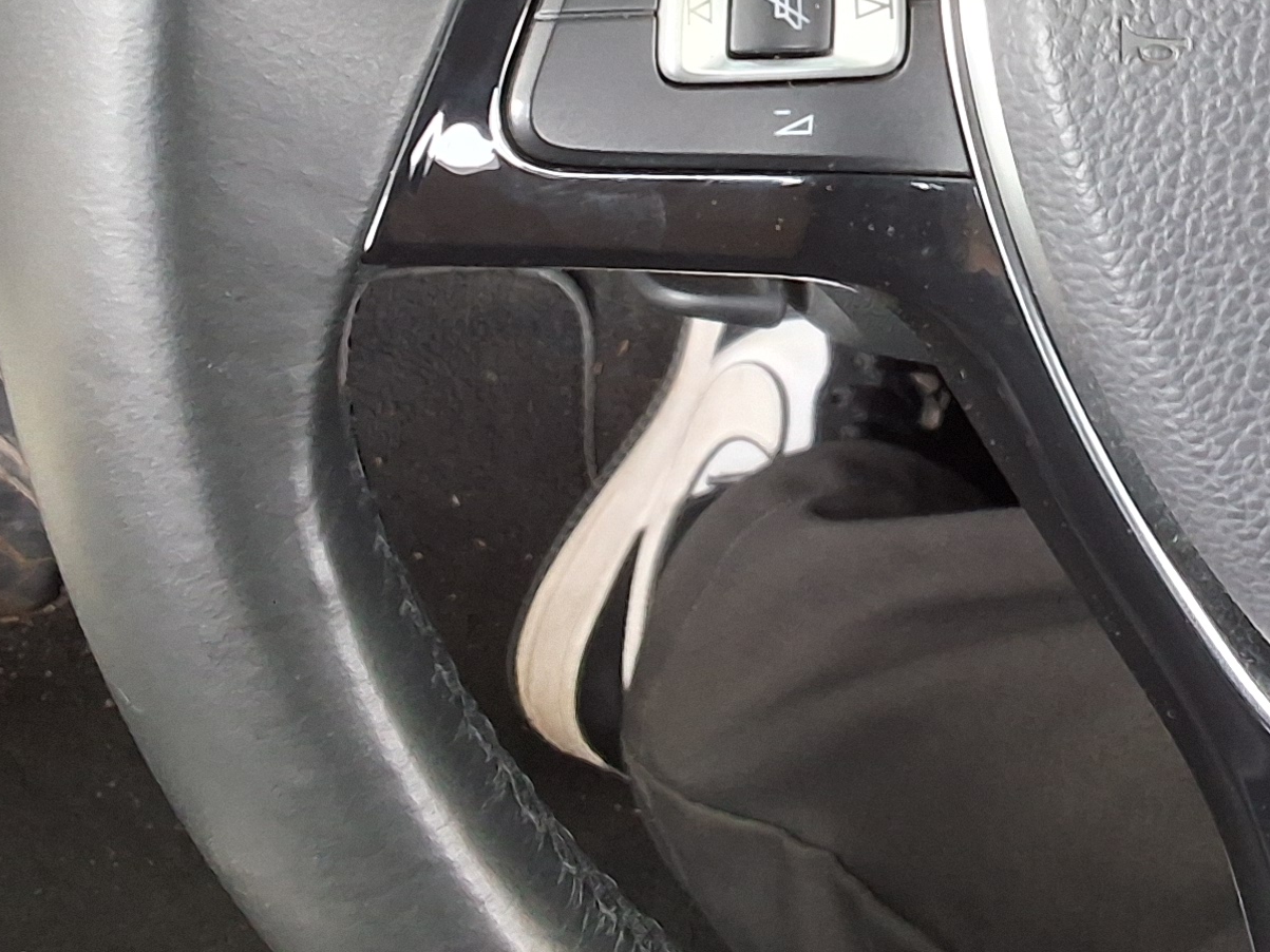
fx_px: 2788
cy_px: -85
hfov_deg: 25.3
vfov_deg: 18.7
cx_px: 988
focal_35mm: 76
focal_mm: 2.91
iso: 160
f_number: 1.9
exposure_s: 1/40
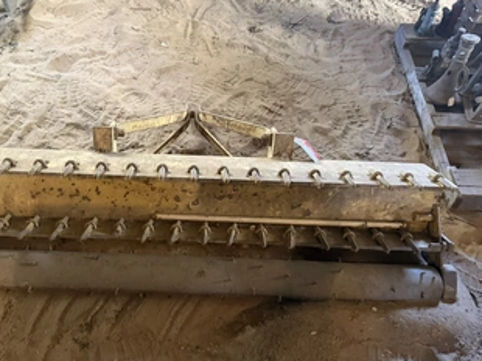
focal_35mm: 31
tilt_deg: -52.4
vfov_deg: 45.3
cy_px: 195
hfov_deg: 57.7
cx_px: 183
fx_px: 431
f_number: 1.78
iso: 800
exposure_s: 1/40
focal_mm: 6.76
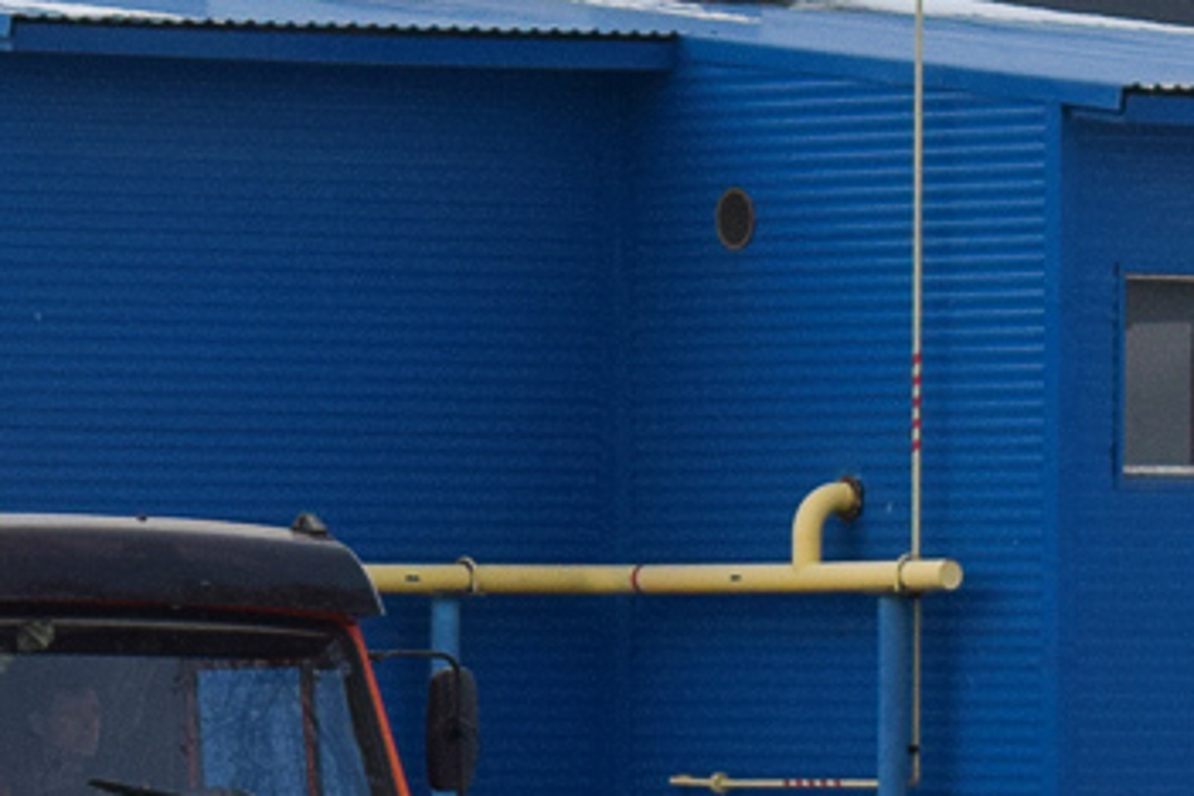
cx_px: -551
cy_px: 636
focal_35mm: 282
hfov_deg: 7.2
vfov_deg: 4.9
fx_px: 9343
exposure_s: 1/800
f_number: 6.3
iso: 400
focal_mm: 55
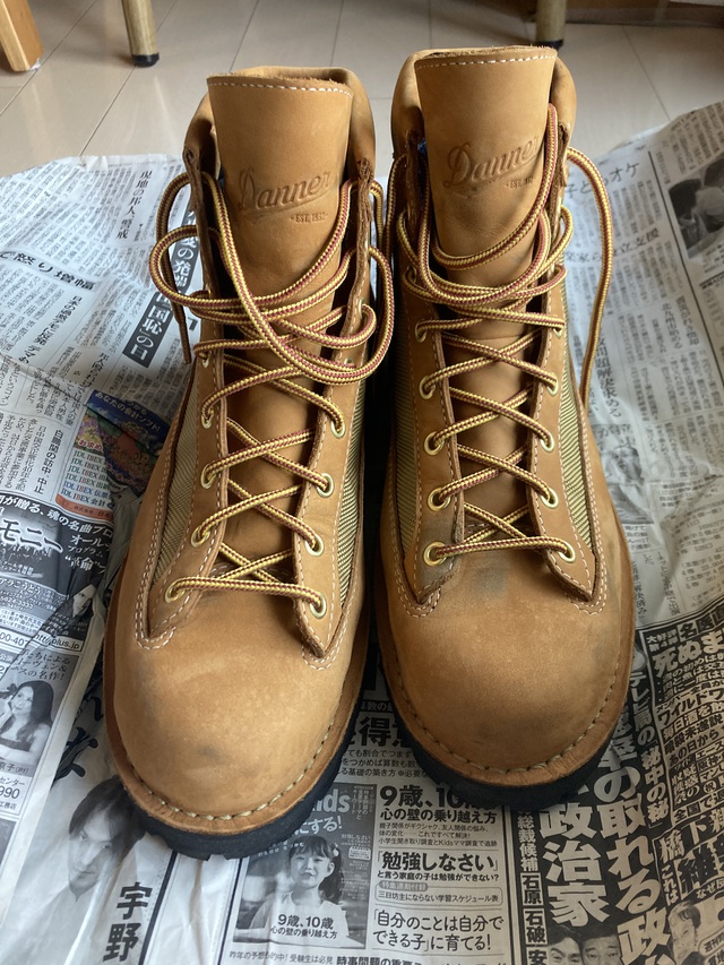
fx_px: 781
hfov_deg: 49.8
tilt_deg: -45.4
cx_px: 362
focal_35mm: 28
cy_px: 482
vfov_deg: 63.4
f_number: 1.8
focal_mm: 3.99
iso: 200
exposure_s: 1/60
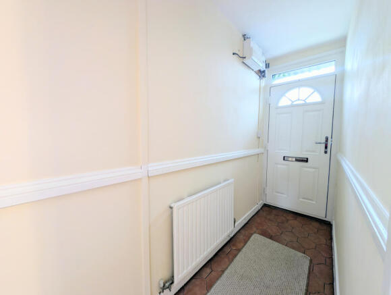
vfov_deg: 94.7
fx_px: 136
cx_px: 196
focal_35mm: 12
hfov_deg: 110.4
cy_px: 148
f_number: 1.95
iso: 54
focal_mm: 2.23
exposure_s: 1/15
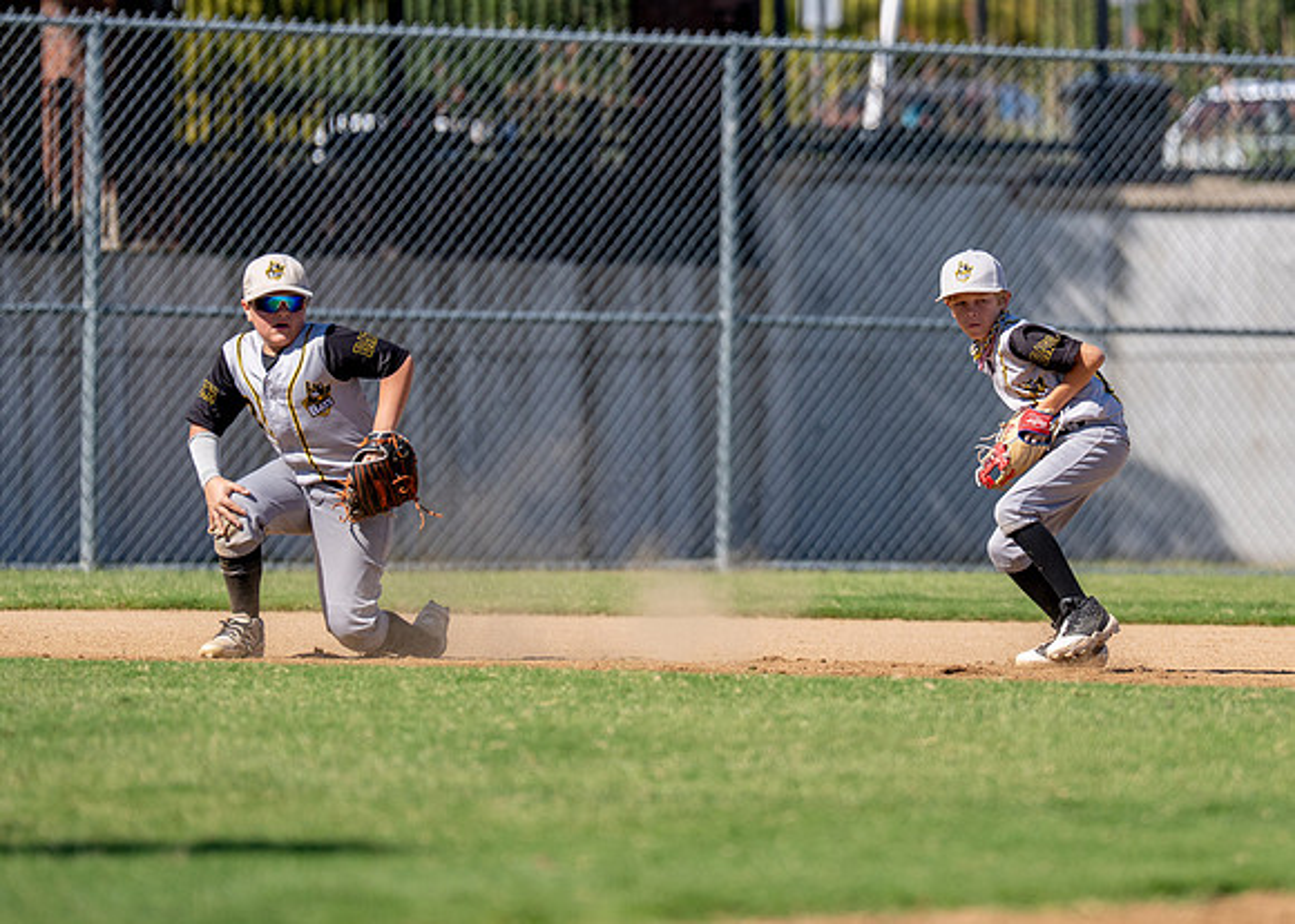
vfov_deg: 3.8
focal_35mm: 376
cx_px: 937
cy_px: 397
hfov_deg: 5.4
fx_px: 13841
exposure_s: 1/4000
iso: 125
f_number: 2.8
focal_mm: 200
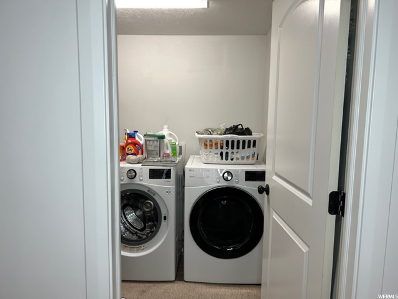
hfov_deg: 67.3
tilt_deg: -7.0
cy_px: 150
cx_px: 199
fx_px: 299
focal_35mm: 26
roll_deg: -0.2
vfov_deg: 53.1
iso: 80
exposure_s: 1/120
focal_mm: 5.7
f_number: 1.5
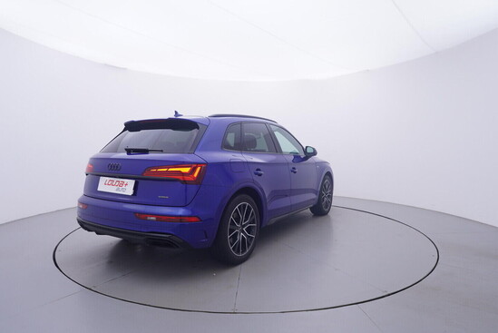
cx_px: 249
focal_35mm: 22
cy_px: 166
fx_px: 311
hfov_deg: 77.3
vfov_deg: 56.2
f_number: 5
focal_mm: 15
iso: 200
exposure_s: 1/80
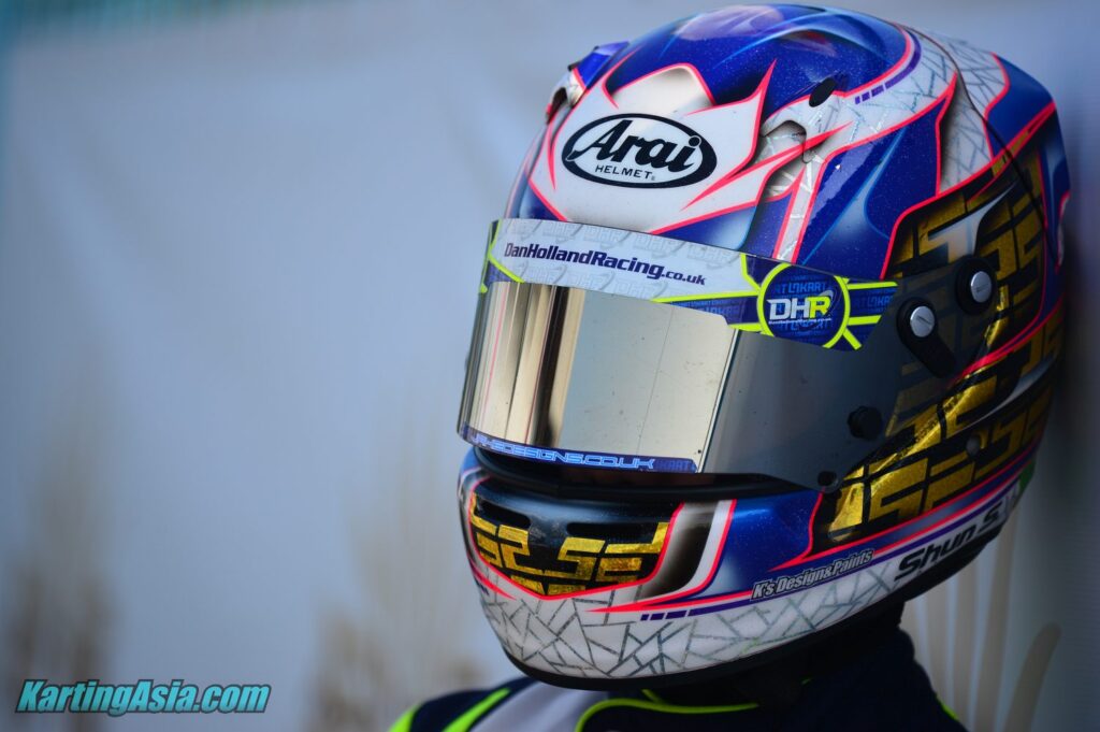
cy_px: 366
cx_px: 550
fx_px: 9159
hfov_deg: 6.9
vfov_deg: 4.6
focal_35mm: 300
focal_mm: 300
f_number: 4
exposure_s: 1/500
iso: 100
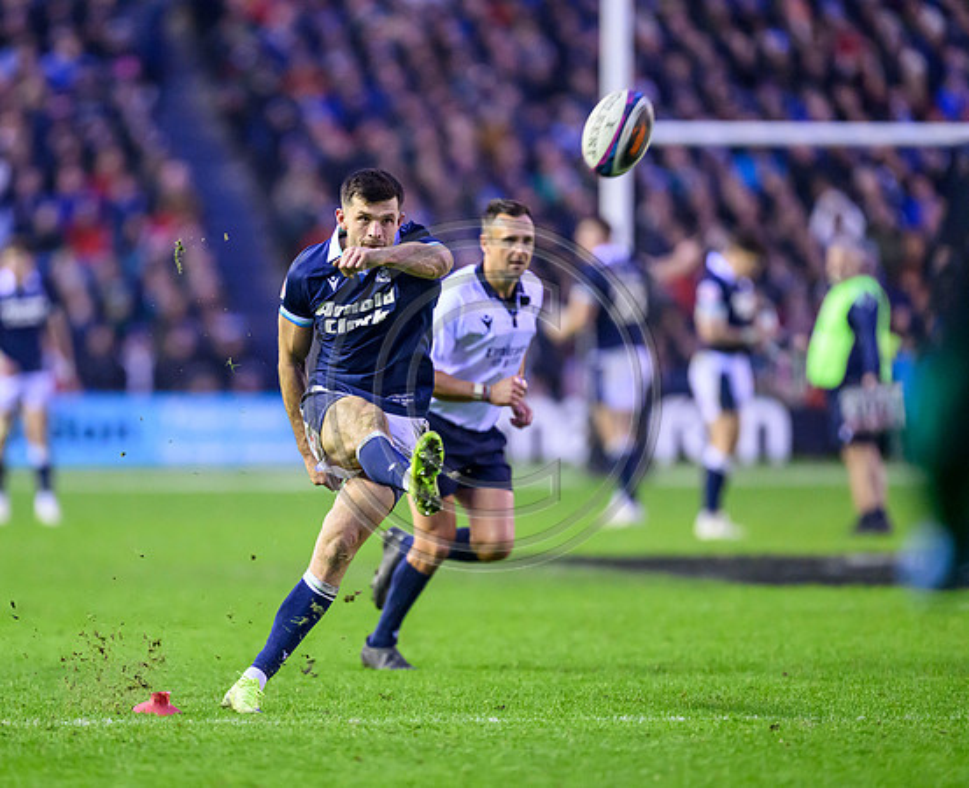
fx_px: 14419
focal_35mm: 499
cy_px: 432
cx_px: 320
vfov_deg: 3.1
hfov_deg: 3.8
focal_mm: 400
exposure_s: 1/1250
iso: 6400
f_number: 2.8
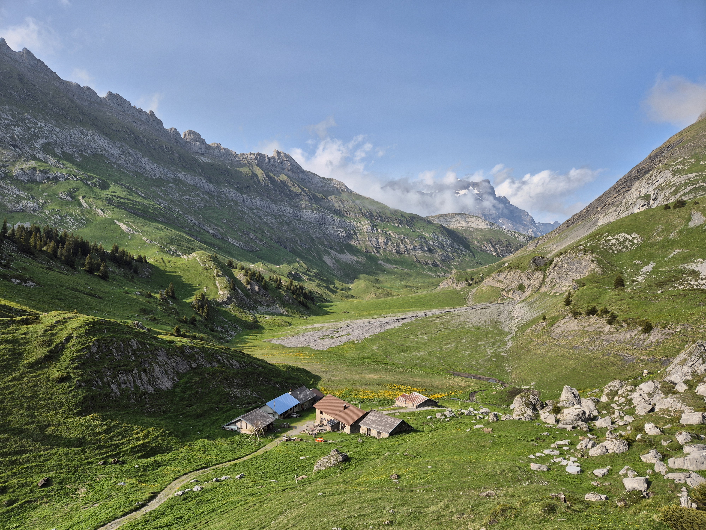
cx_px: 353
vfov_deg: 58.9
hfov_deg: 73.9
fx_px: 469
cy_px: 265
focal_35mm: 23
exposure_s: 1/1528
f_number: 1.8
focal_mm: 5.4
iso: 25
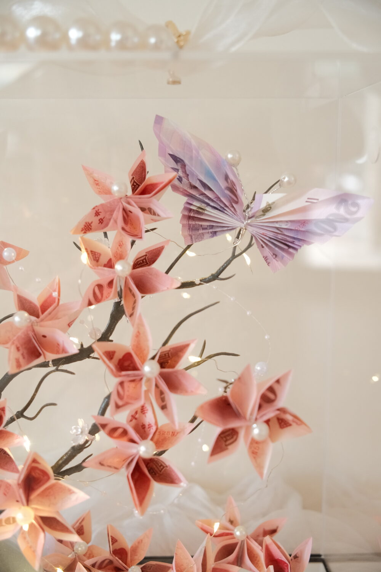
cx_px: 190
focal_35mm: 41
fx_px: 651
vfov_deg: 47.4
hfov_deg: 32.6
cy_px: 286
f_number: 3.2
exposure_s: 1/125
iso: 2000
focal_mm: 27
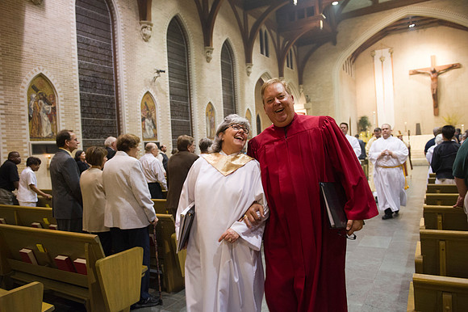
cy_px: 156
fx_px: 351
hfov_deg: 67.4
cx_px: 234
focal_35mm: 27
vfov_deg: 47.9
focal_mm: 27
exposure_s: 1/80
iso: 2000
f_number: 3.5
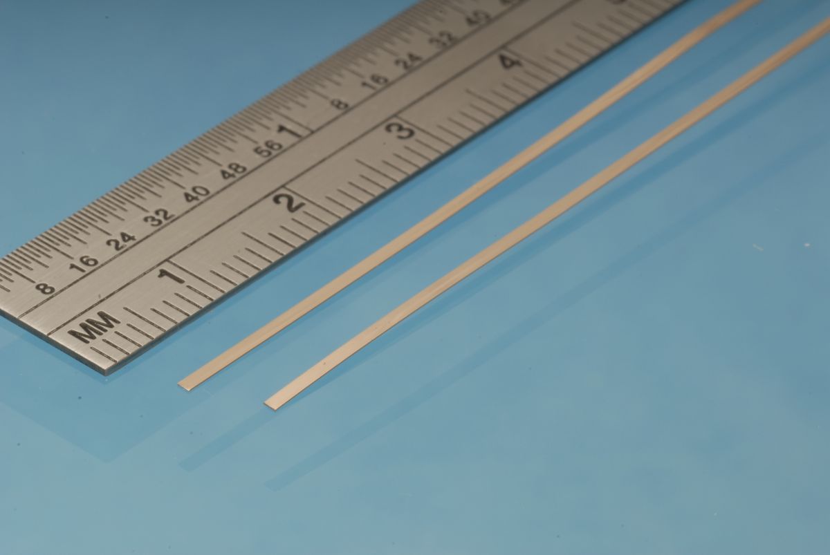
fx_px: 1731
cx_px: 415
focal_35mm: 75
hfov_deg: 27.0
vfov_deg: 18.2
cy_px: 278
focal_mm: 50
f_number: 16
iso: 100
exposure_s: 1/250
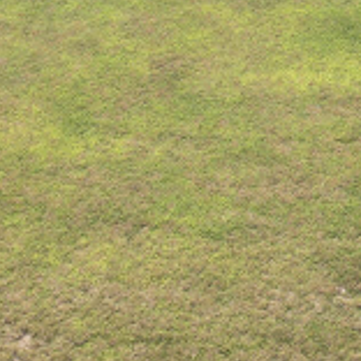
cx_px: 338
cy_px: -104
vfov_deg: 18.1
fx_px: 1062
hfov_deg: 18.9
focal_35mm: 90
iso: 100
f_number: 2.8
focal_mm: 8.38
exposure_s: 1/725
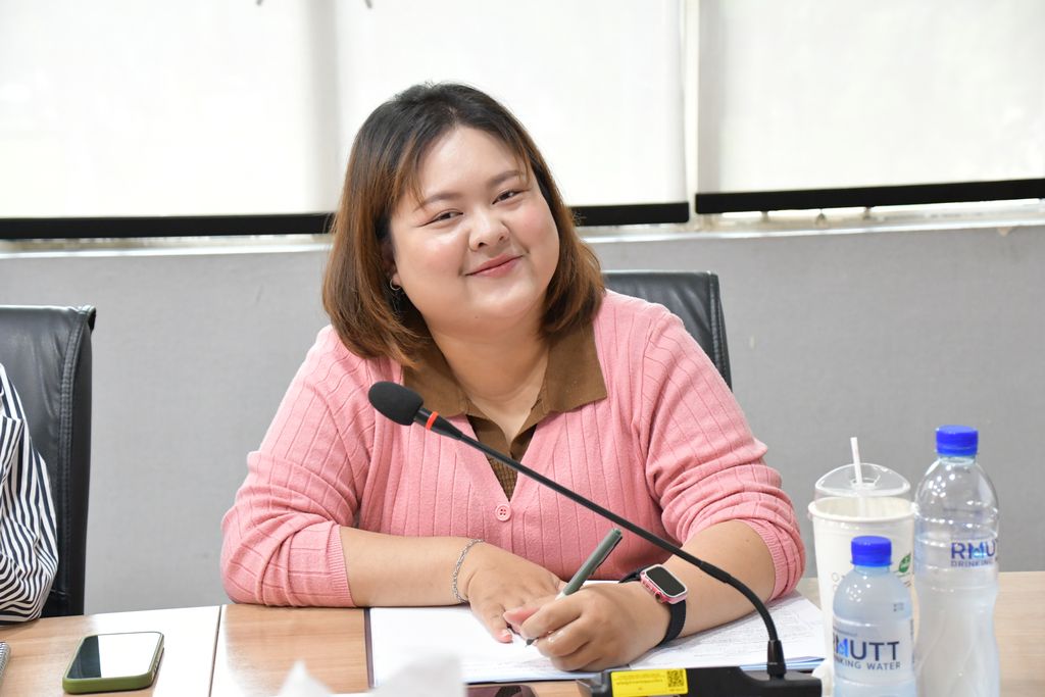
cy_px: 348
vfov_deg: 17.5
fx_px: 2264
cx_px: 522
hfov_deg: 26.0
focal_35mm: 78
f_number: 4.8
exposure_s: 1/125
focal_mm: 52
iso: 3200
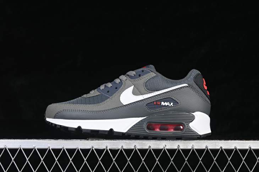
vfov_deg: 18.2
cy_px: 86
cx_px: 130
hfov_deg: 27.0
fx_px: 539
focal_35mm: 75
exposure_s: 1/60
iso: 160
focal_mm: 50
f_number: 6.3
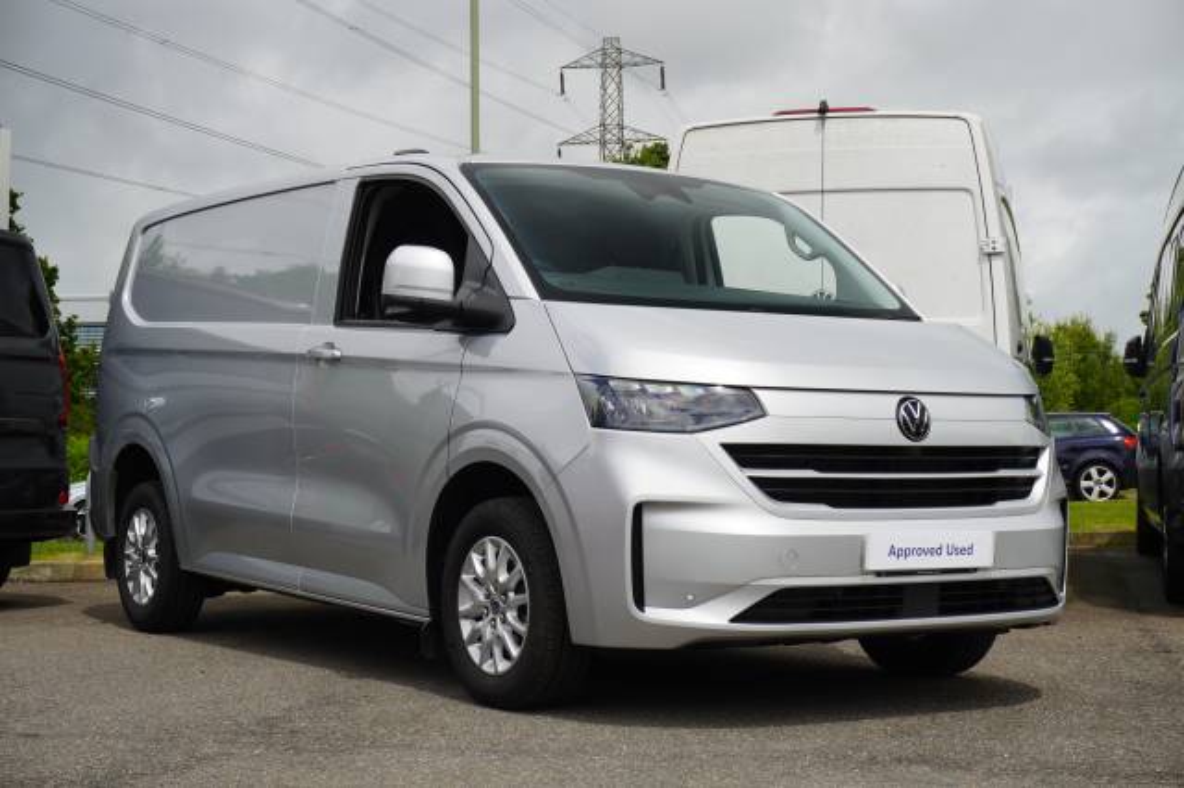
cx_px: 592
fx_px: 1923
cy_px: 394
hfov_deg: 34.2
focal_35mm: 58
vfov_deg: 23.2
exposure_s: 1/100
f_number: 9
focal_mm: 39
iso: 100
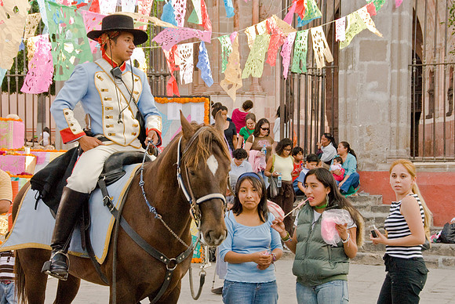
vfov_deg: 16.3
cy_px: 152
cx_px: 228
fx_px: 1063
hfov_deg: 24.2
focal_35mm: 84
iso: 800
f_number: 11
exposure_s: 1/125
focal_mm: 56
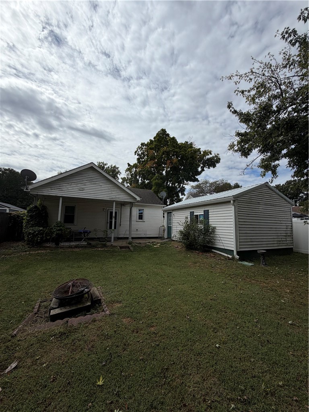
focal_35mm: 14
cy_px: 206
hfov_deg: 85.7
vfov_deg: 102.1
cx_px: 154
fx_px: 167
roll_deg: -1.4
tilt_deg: +5.7
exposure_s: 1/2092
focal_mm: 2.22
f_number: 2.2
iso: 20
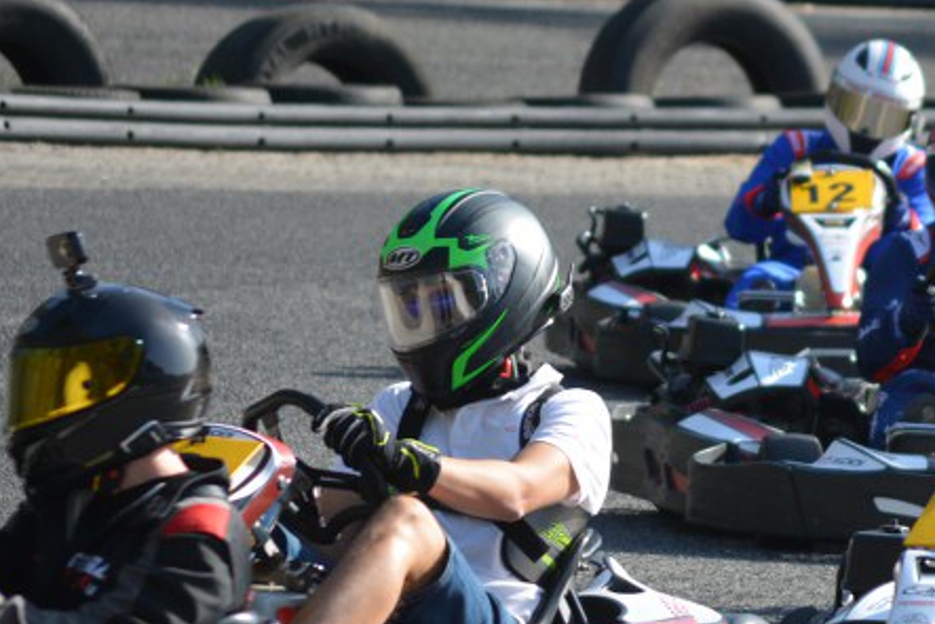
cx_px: 1045
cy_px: 500
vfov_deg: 2.7
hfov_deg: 4.1
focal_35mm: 507
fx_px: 13185
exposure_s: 1/1000
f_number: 4.8
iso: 400
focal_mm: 125
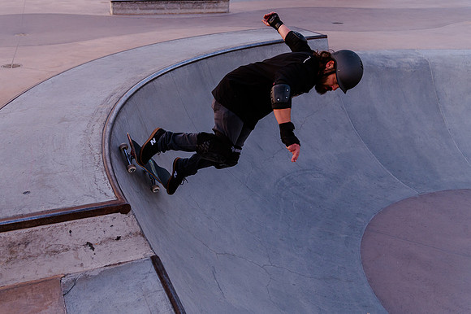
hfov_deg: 49.6
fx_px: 508
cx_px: 202
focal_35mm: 39
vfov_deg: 34.2
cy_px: 137
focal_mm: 34
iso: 800
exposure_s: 1/500
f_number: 4
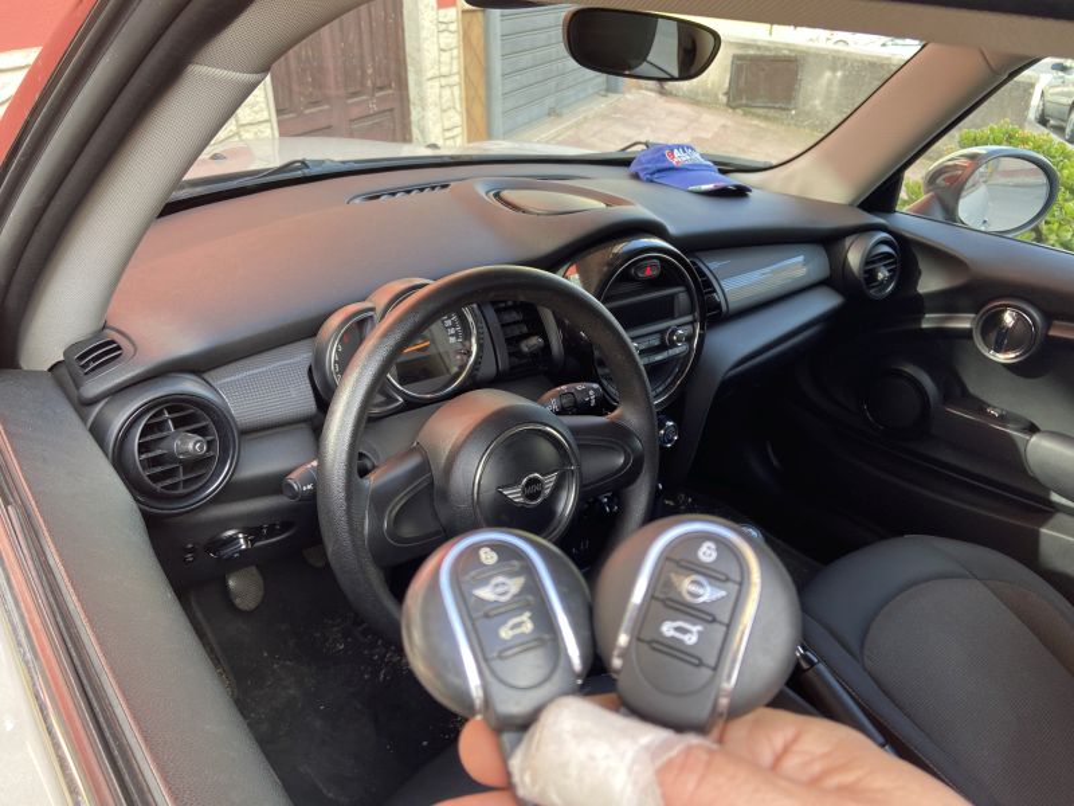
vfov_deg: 53.1
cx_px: 537
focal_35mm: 26
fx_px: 807
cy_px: 403
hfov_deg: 67.3
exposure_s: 1/122
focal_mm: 4.25
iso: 50
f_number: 1.8
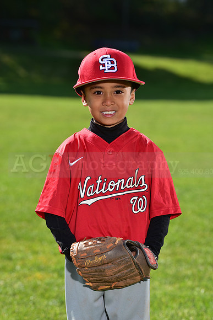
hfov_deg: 10.2
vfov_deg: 15.2
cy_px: 160
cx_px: 106
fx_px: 1197
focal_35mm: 135
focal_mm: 135
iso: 80
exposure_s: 1/250
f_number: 5.6
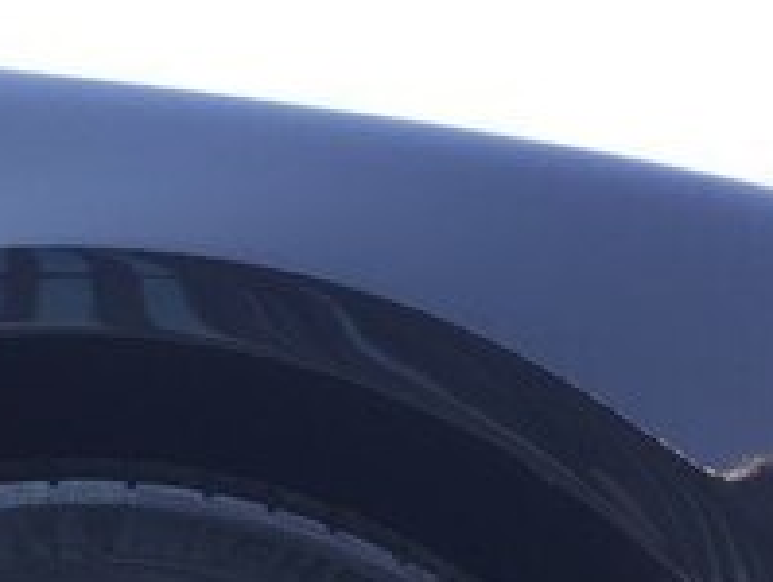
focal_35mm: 96
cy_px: 945
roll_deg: -0.4
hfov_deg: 19.6
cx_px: -66
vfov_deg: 14.2
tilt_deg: -2.6
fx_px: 2148
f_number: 2.2
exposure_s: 1/100
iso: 32
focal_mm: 4.15
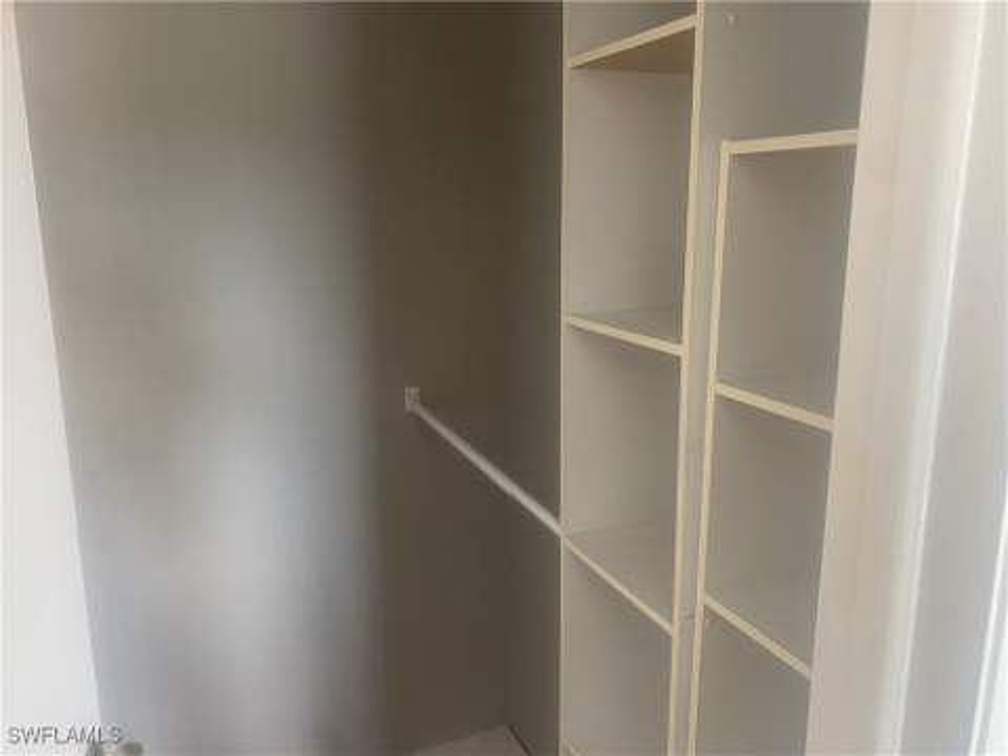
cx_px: 504
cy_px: 378
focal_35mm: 26
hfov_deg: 67.3
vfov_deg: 53.1
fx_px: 757
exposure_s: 1/60
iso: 125
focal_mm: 4.25
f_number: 1.8
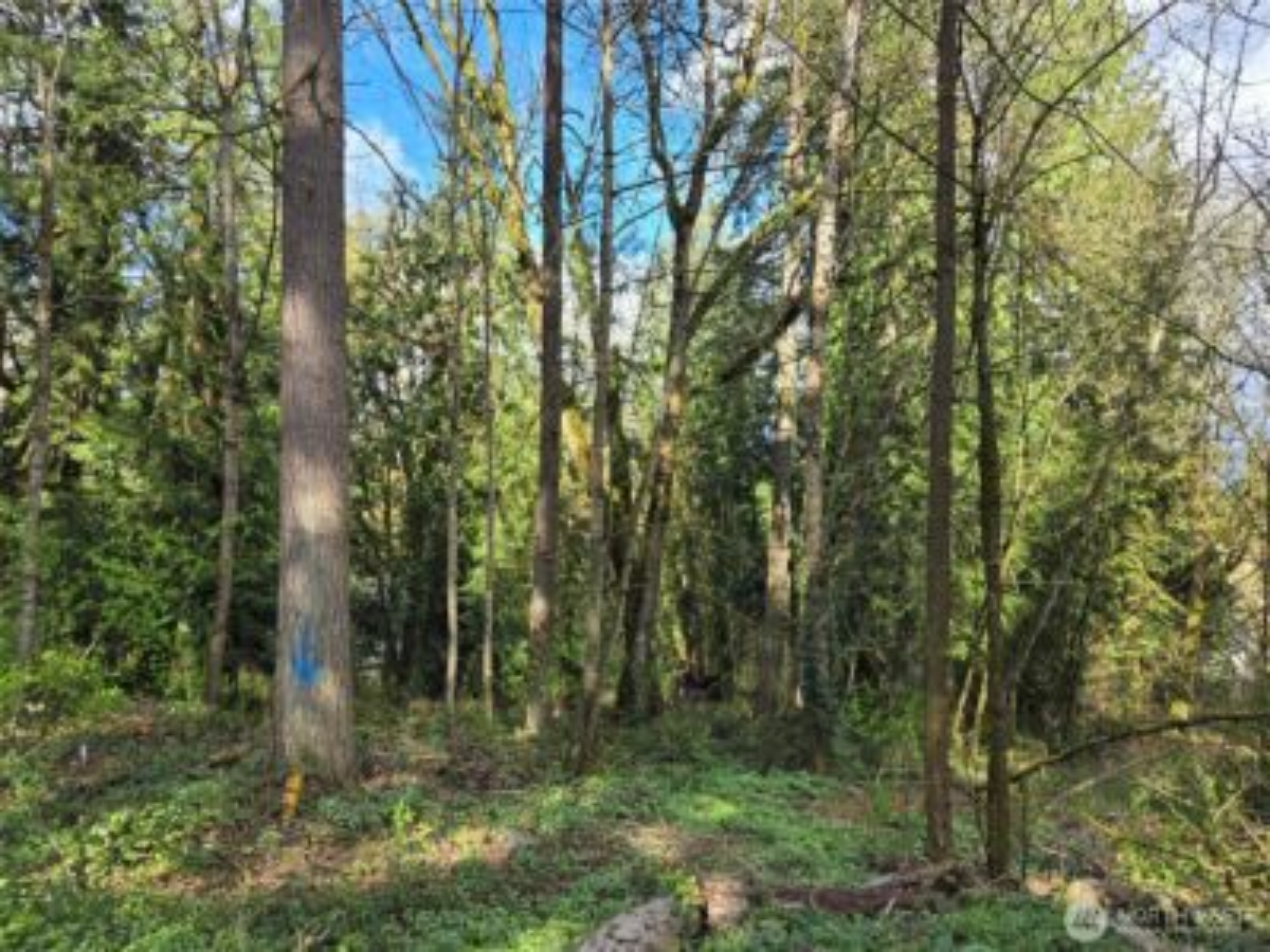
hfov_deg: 73.9
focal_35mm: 23
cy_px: 476
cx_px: 635
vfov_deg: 58.9
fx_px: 844
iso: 25
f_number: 1.8
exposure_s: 1/590
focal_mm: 5.4
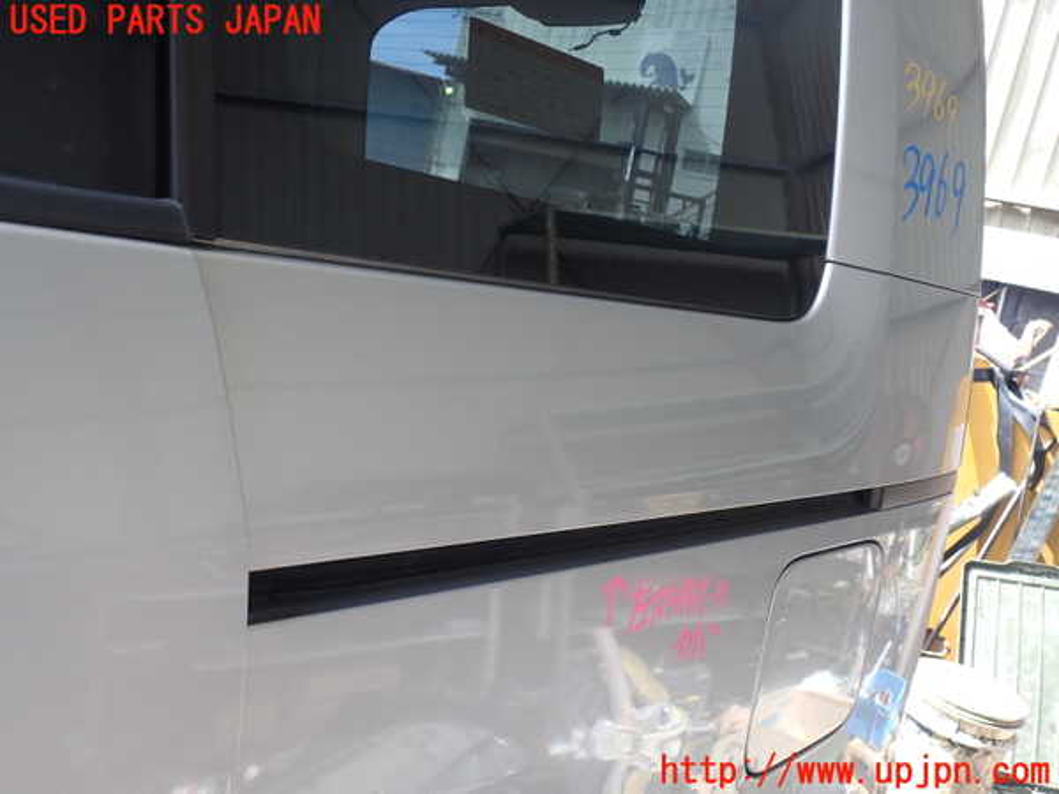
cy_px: 397
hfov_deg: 60.0
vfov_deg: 46.8
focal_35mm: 30
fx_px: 918
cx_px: 530
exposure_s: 1/100
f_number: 3.2
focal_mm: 5.4
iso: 100
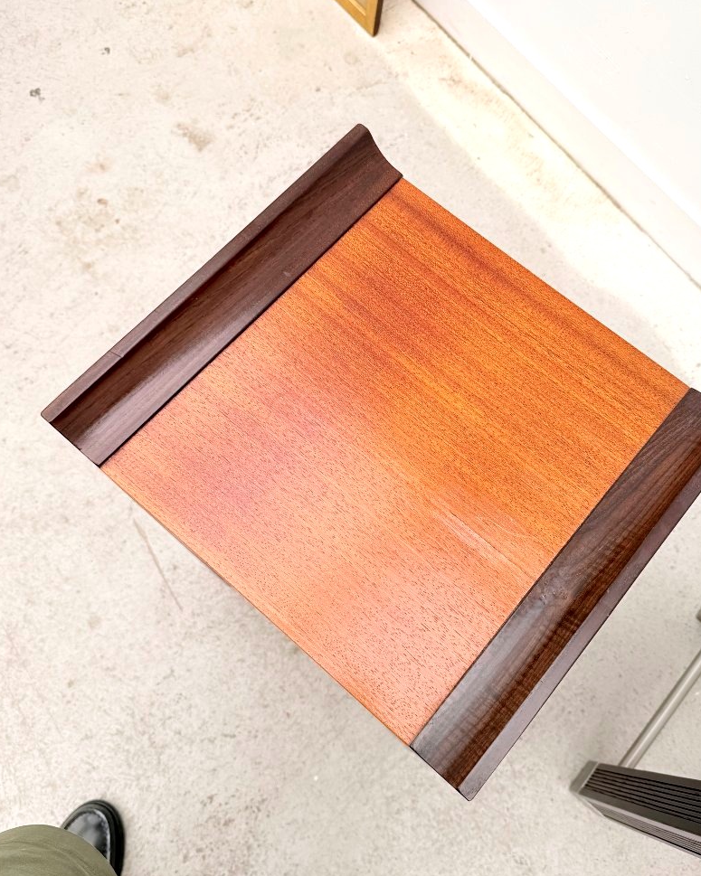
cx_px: 397
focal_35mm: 29
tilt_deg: -71.0
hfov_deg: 49.8
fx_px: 752
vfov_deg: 60.4
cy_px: 454
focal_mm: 6.76
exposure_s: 1/1337
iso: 80
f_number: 1.78
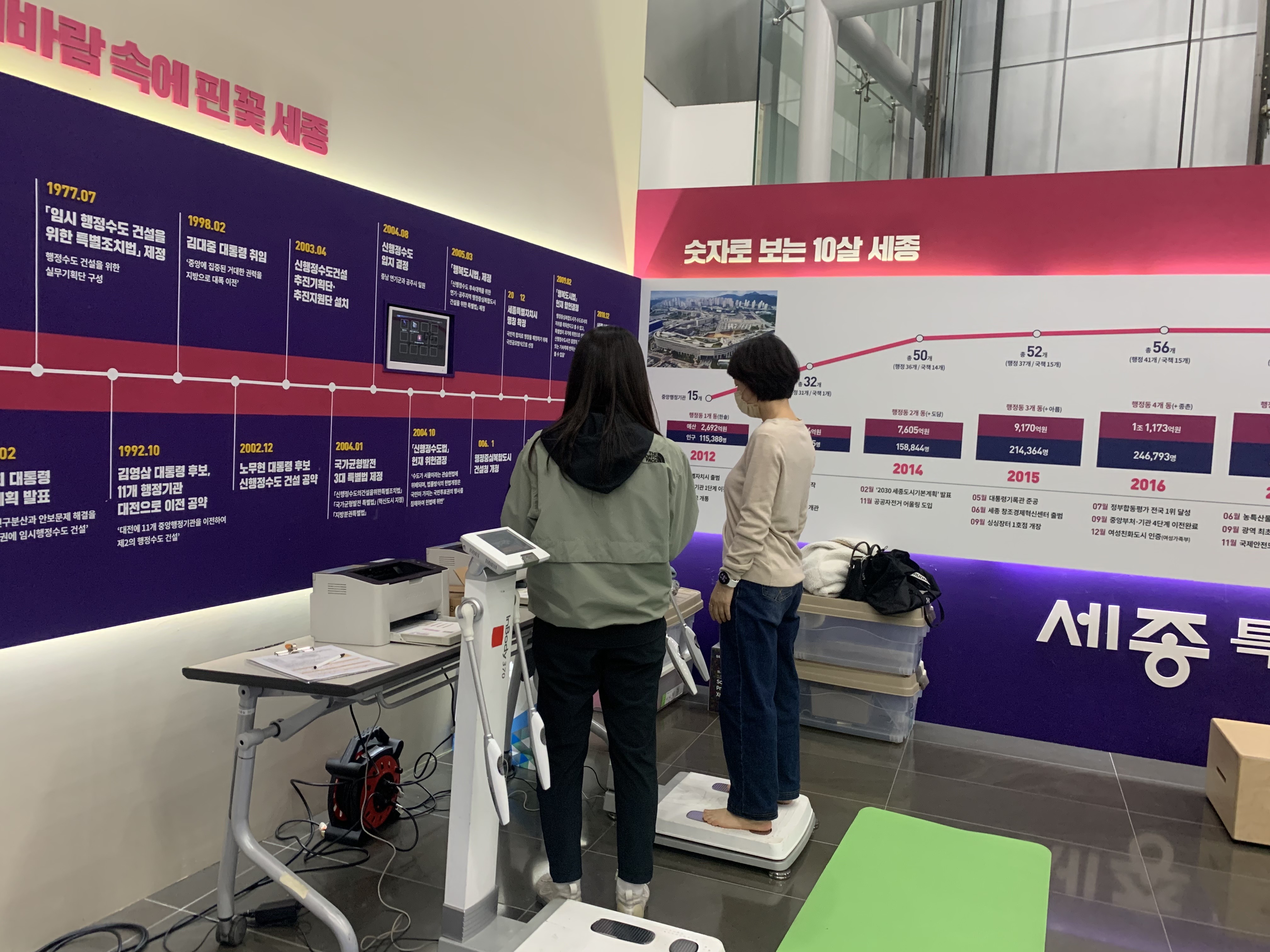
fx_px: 954
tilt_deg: -5.2
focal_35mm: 26
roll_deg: -3.0
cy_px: 476
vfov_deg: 53.1
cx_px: 635
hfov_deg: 67.3
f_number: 1.8
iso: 320
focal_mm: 4.25
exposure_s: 1/60
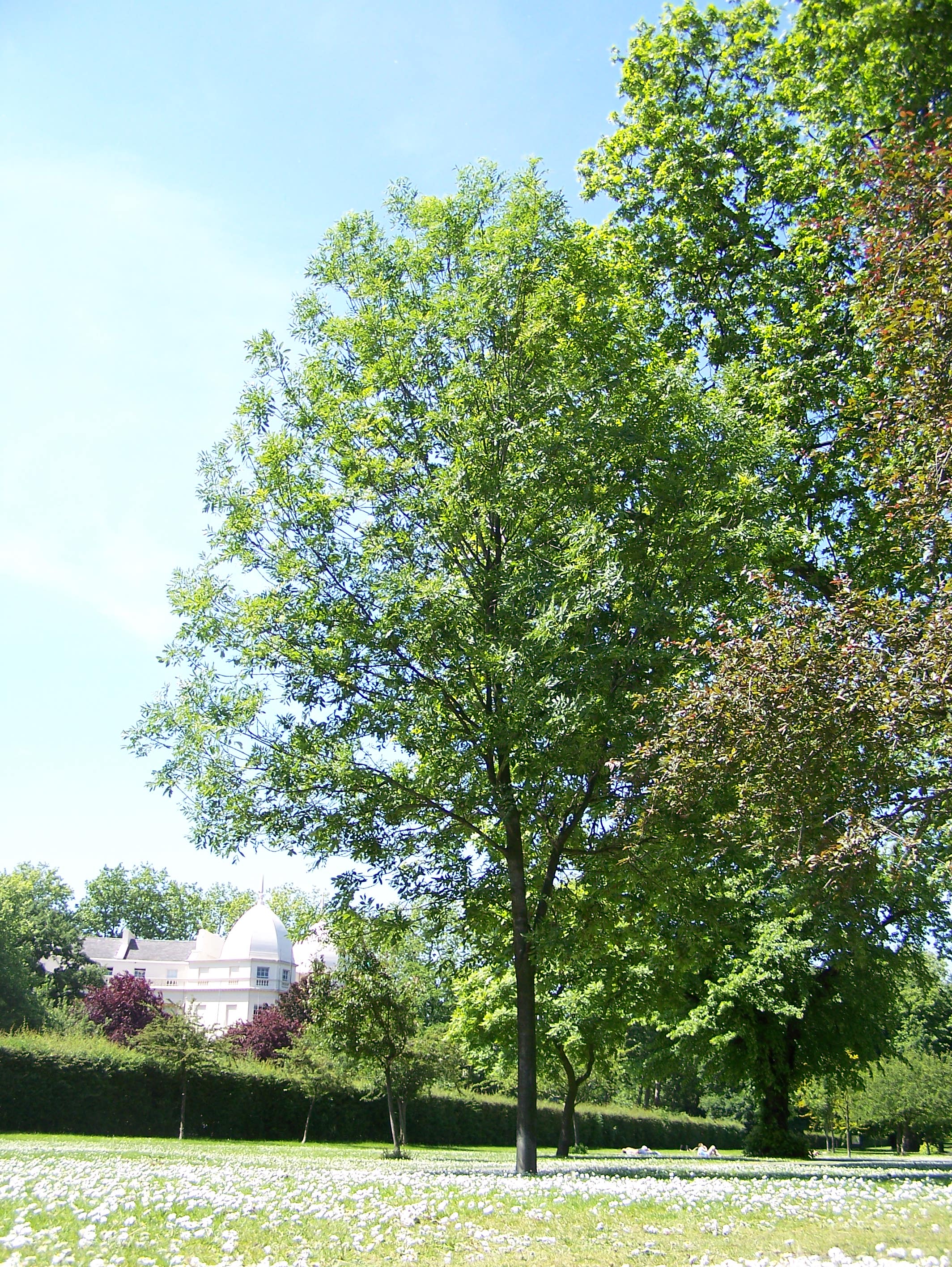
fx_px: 1392
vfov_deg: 48.9
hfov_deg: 37.8
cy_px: 634
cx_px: 476
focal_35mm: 38
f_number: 2.8
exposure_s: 1/500
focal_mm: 6.3
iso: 80
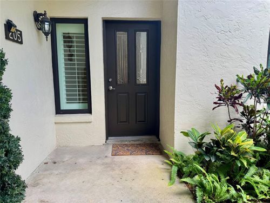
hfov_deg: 71.6
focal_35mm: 24
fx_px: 187
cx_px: 135
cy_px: 102
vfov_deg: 56.8
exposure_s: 1/304
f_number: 1.78
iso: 80
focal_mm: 6.76
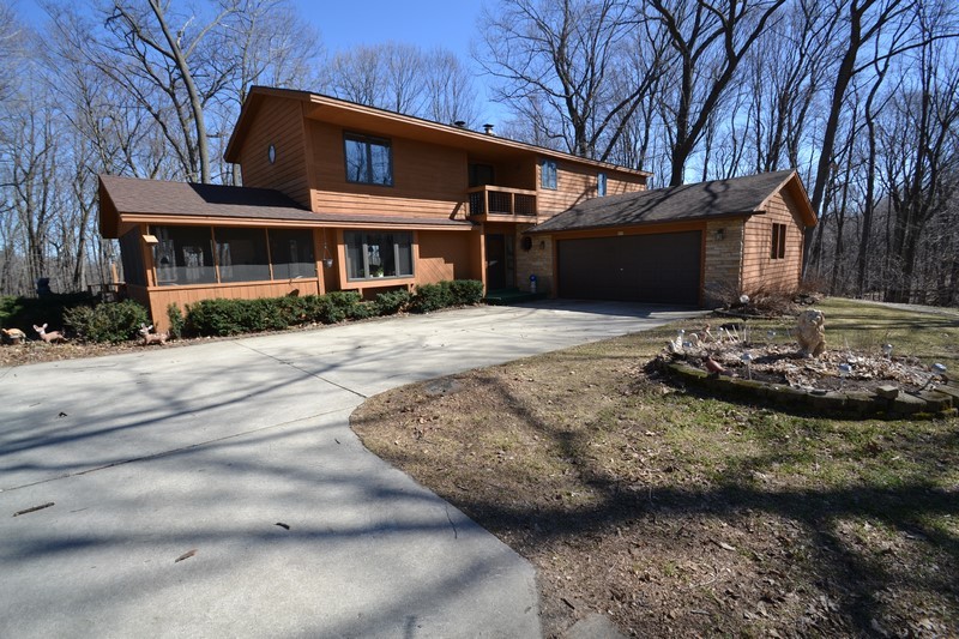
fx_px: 399
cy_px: 320
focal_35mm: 15
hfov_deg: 100.4
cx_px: 480
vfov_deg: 77.3
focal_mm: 10
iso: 100
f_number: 8
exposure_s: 1/200
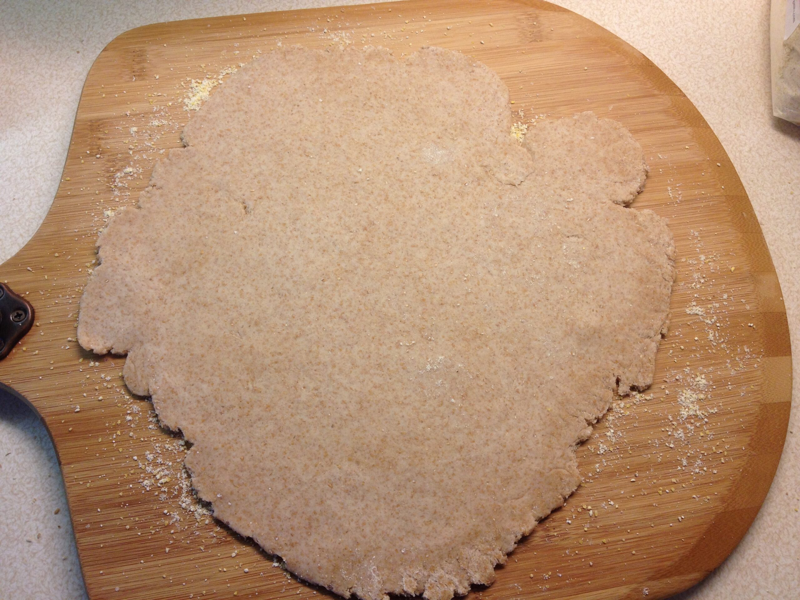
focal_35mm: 35
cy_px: 300
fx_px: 809
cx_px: 400
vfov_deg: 40.7
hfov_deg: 52.6
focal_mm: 4.28
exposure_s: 1/60
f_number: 2.4
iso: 64
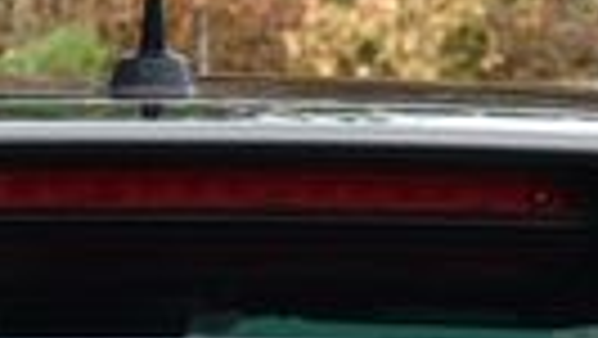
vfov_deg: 3.6
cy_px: 1298
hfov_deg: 6.6
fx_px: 5141
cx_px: 49
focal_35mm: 324
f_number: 7.1
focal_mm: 40
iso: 500
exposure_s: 1/200
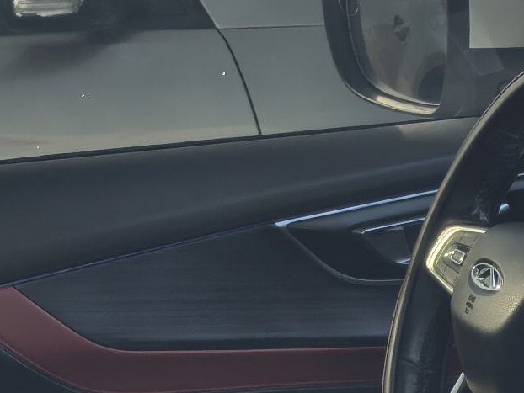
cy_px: 900
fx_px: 2393
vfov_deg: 8.7
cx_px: 1027
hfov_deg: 11.4
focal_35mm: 158
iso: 50
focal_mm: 5.75
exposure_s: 1/261
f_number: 2
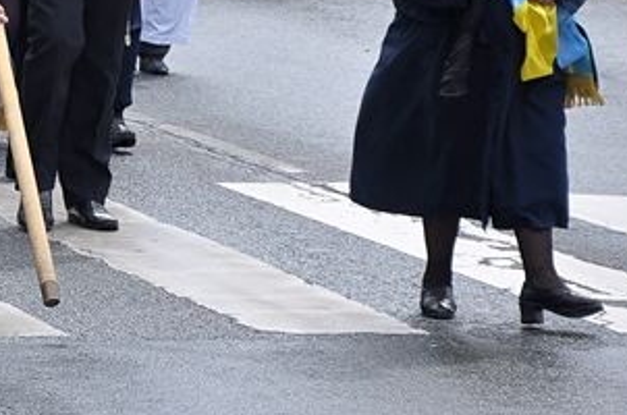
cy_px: -107
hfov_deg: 7.4
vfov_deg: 4.9
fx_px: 4849
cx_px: -23
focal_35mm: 279
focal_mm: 66
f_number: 5.6
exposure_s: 1/500
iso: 320
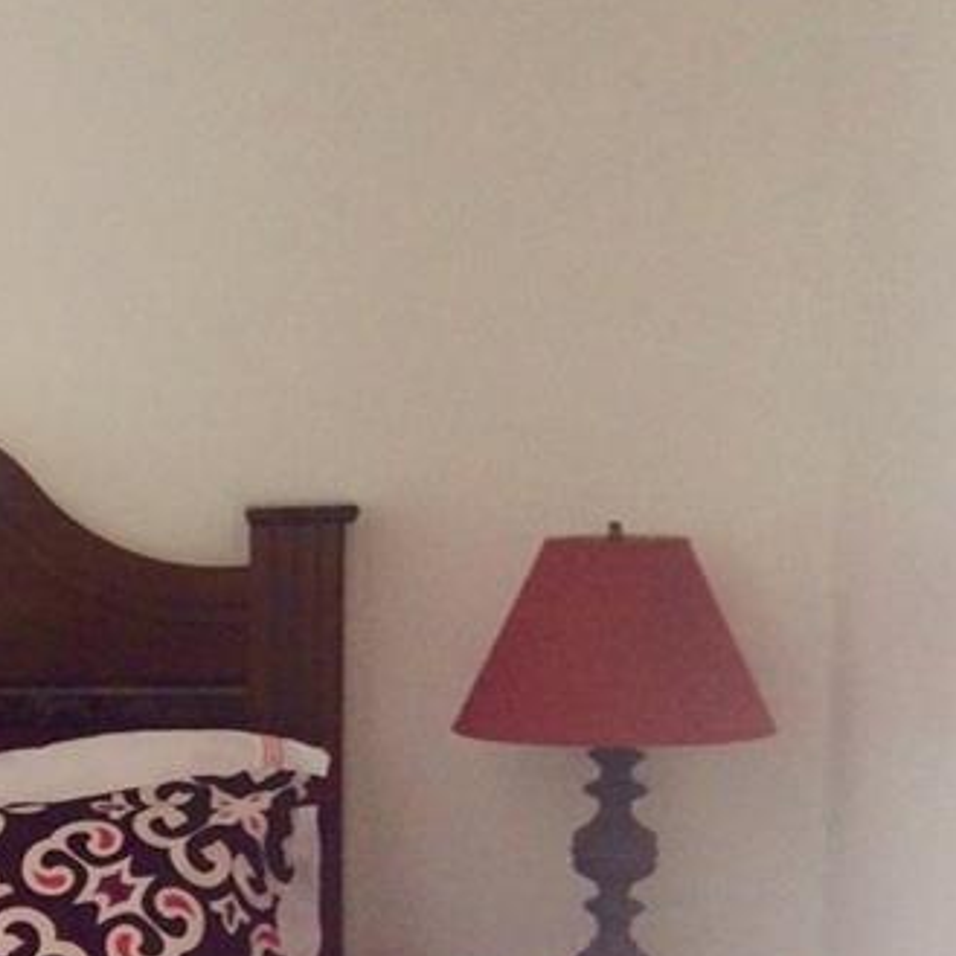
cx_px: -340
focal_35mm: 88
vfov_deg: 19.5
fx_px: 2750
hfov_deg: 18.2
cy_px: 802
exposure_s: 1/120
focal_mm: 3.3
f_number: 2.4
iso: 50
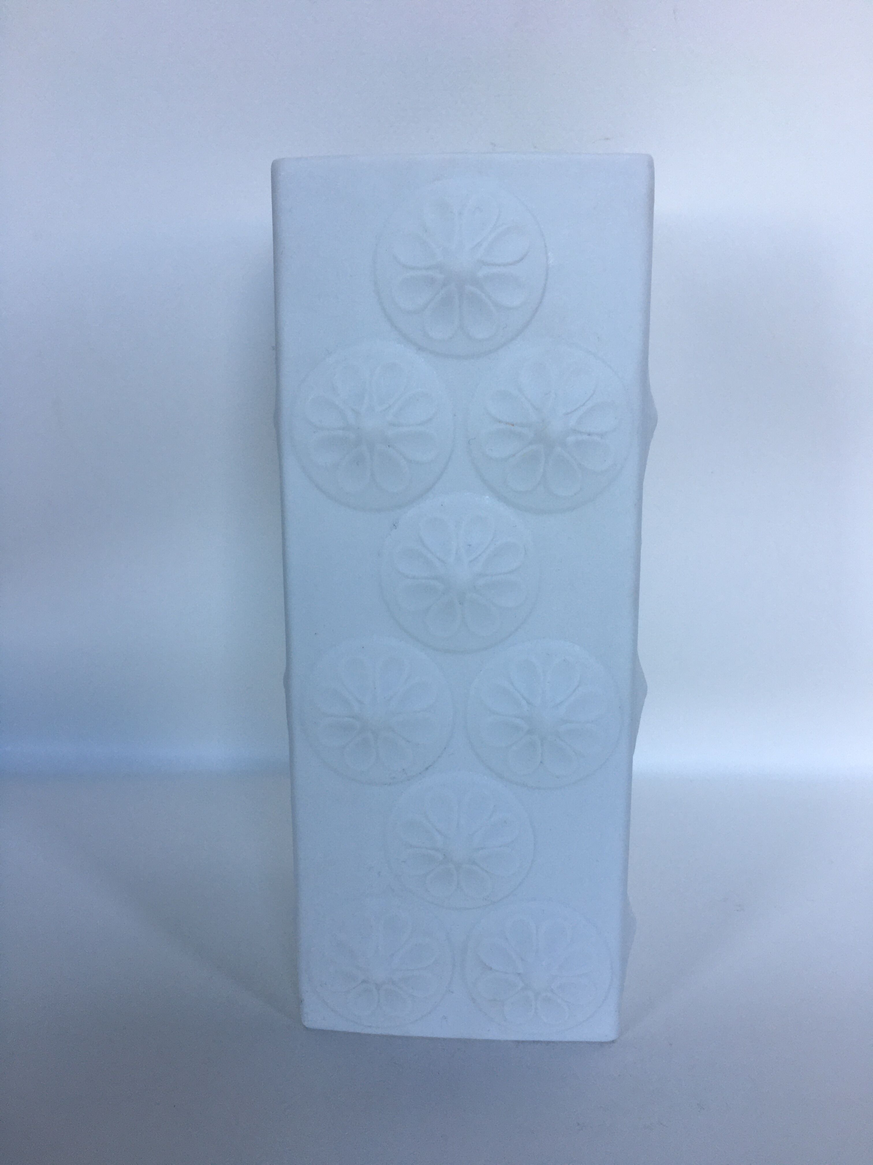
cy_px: 582
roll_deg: +1.9
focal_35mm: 29
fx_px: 975
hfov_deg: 48.2
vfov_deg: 61.7
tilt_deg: -12.1
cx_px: 436
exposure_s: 1/50
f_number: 2.2
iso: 25
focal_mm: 4.15
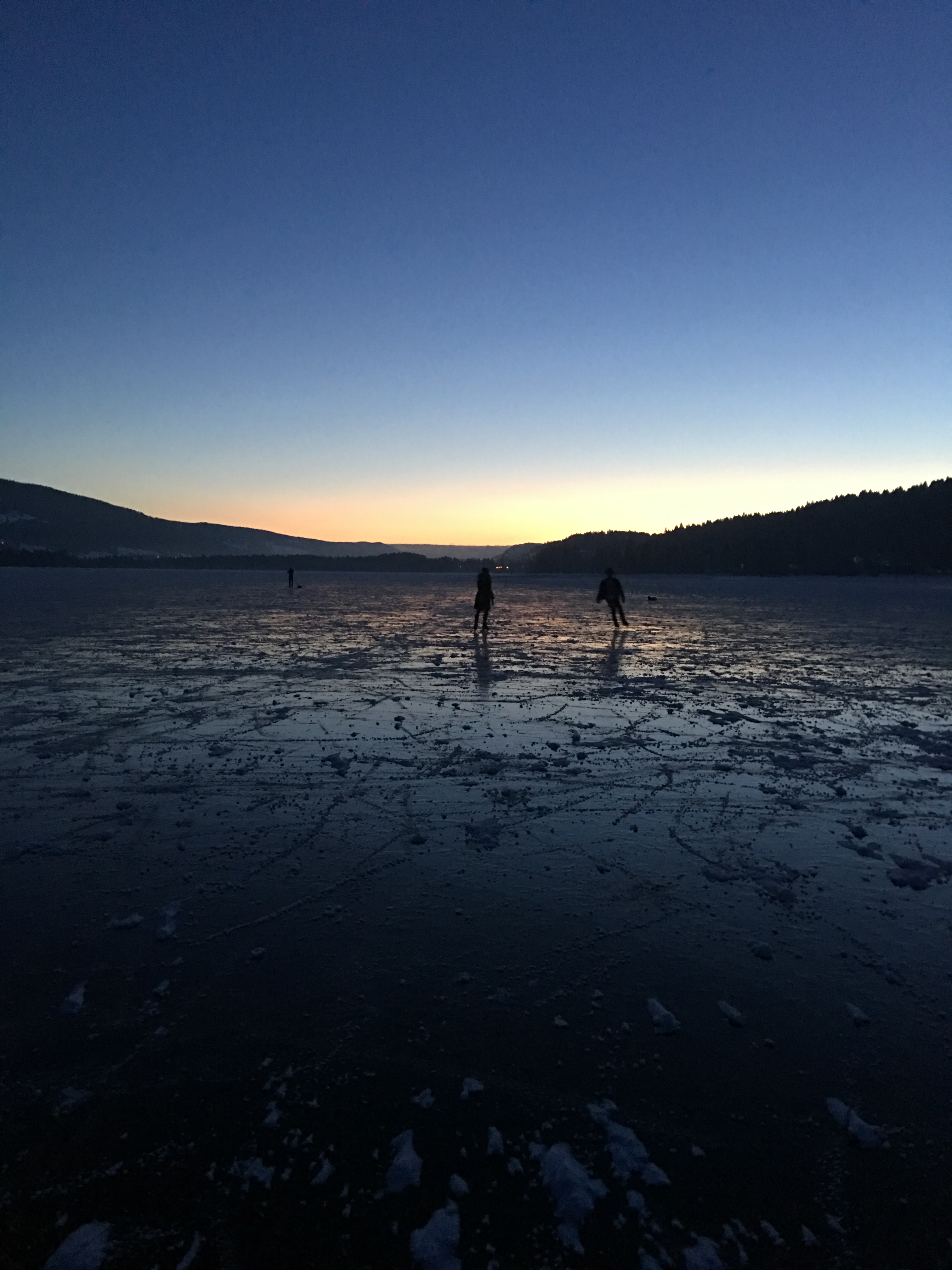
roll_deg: +1.0
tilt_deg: -2.9
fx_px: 1063
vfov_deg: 61.7
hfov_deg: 48.2
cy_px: 635
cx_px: 476
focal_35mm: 29
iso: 125
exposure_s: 1/8
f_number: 2.2
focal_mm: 4.15
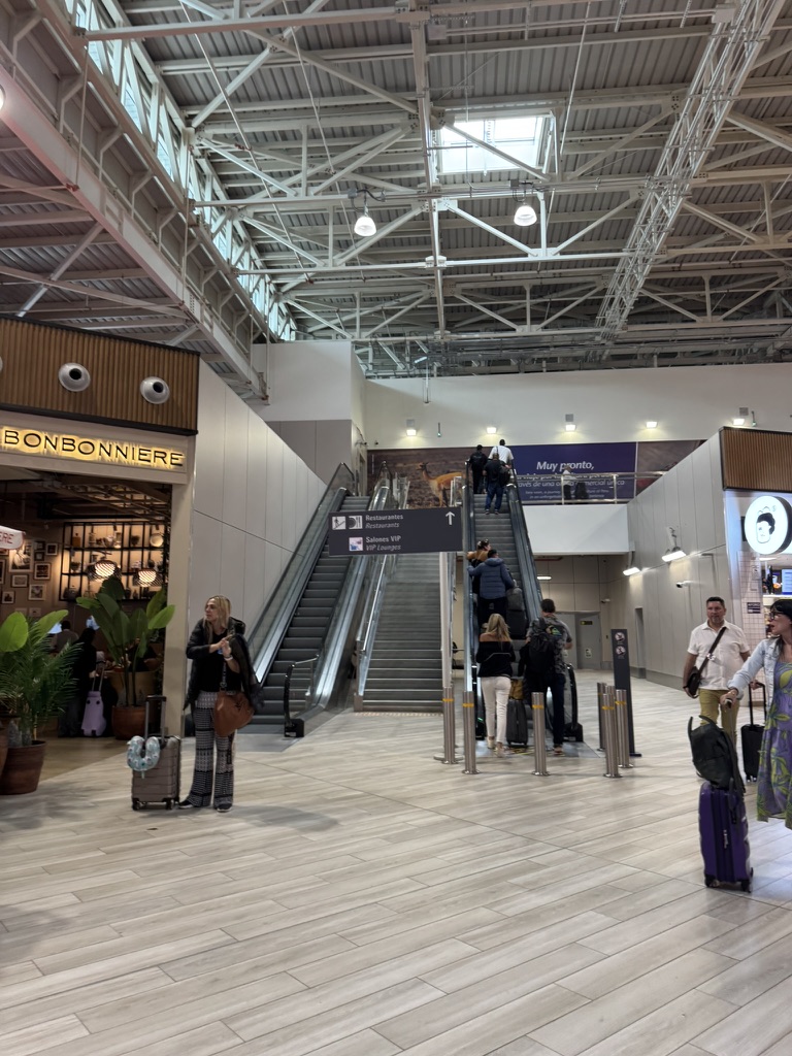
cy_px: 528
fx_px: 732
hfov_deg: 56.8
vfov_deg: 71.6
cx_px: 396
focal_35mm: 24
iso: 160
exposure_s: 1/120
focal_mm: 6.76
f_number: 1.78
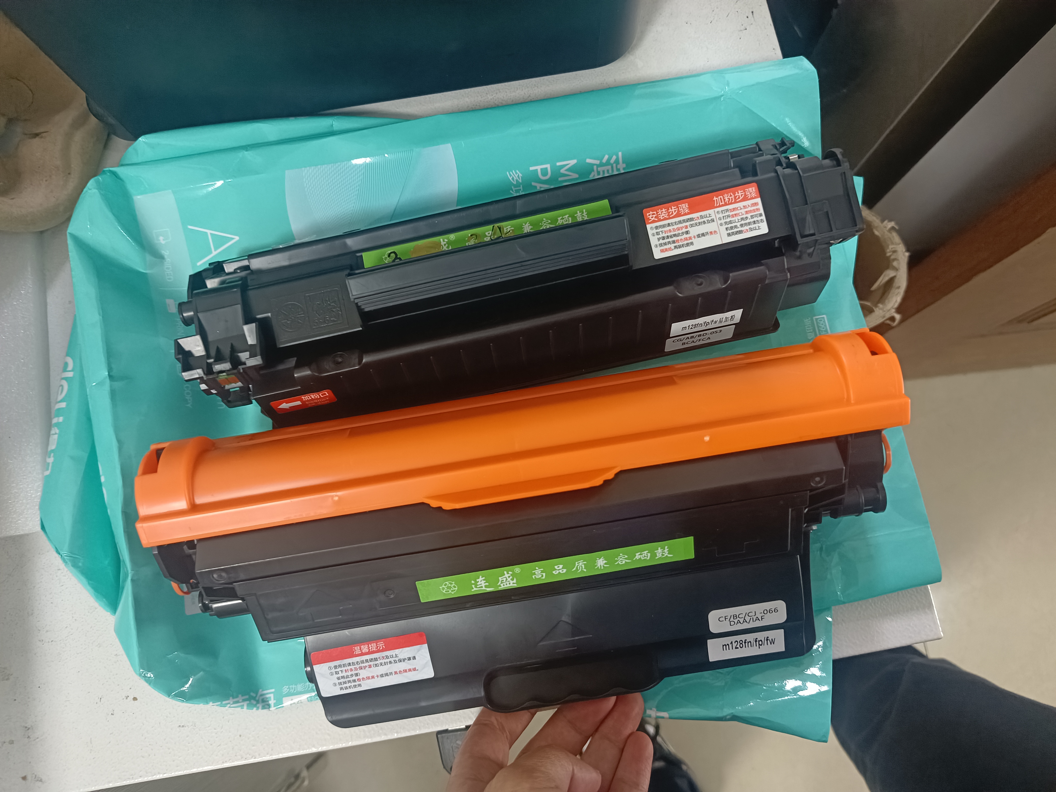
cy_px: 396
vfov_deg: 58.9
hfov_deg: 73.9
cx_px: 528
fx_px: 702
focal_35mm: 23
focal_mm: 5.5
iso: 401
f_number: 1.88
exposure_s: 1/33.3
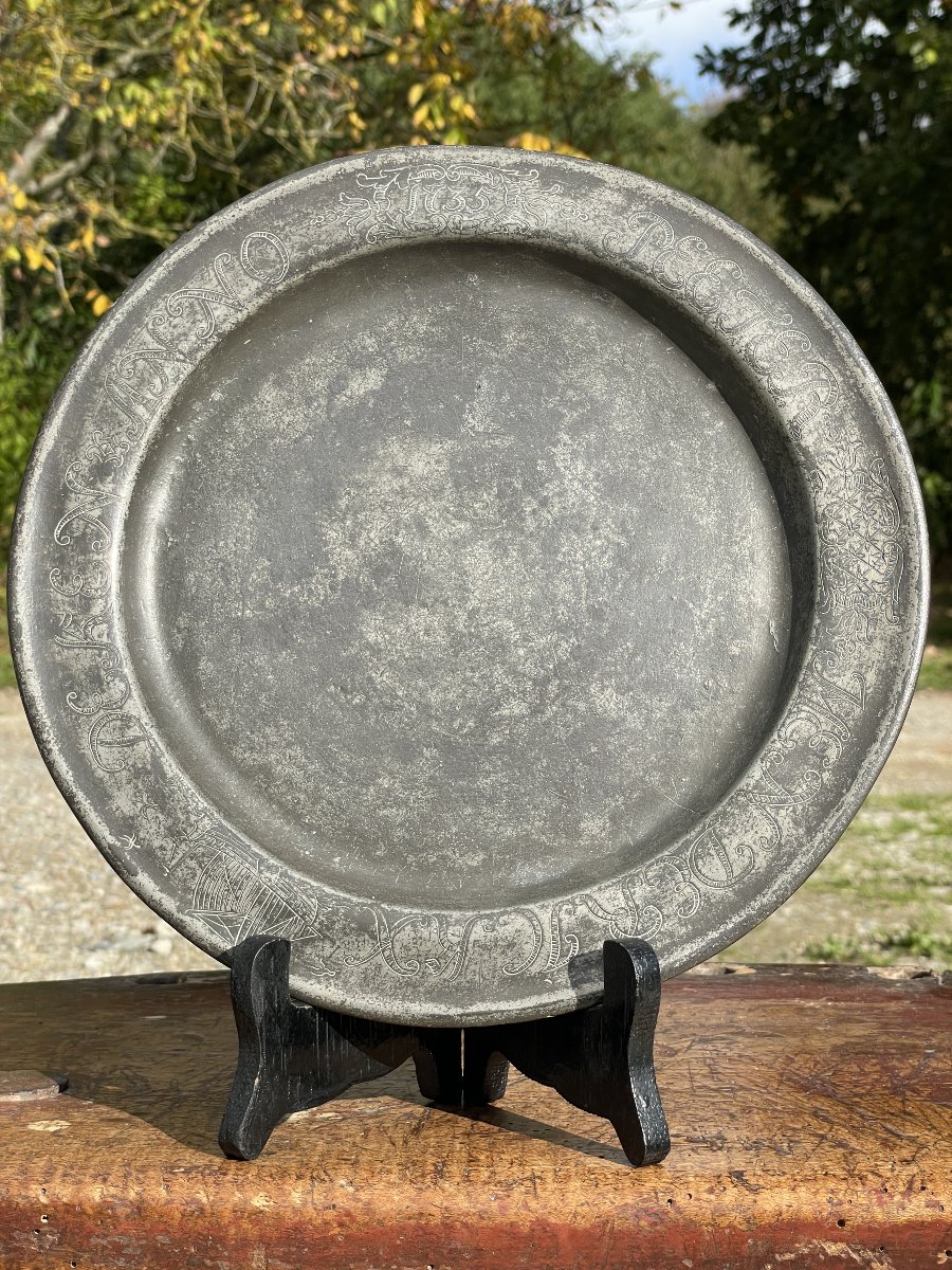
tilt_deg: -3.7
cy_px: 635
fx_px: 1907
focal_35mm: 52
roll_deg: -1.1
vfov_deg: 36.8
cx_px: 476
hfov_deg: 28.0
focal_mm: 6
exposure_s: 1/1199
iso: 25
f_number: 2
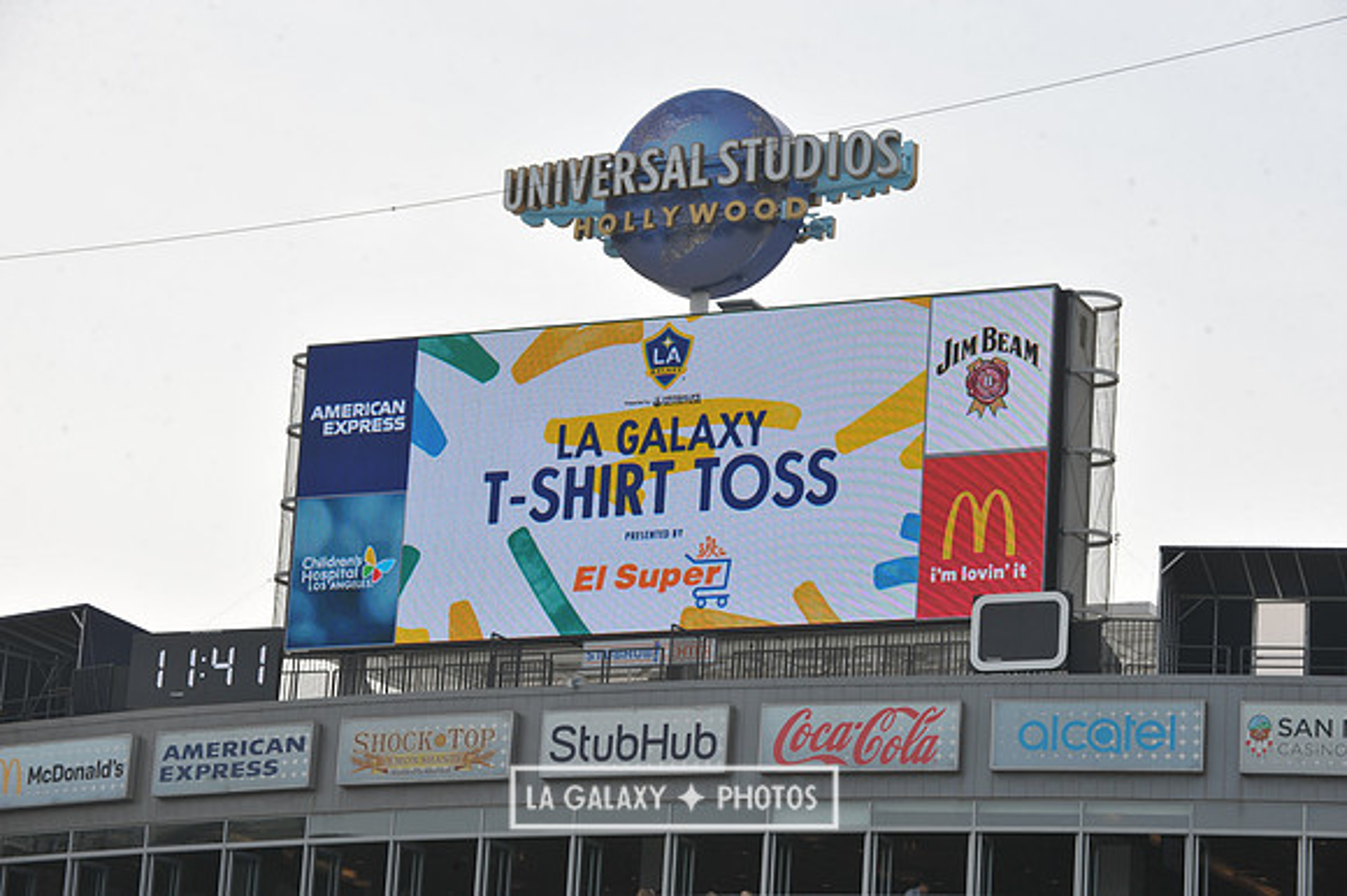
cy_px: 448
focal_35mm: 120
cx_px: 674
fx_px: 4487
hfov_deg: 17.1
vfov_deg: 11.4
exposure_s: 1/500
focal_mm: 120
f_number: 11
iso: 250
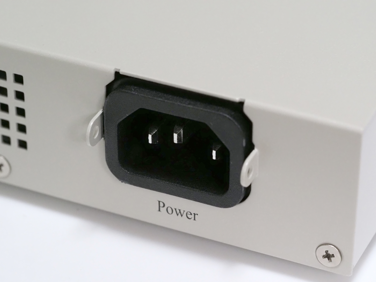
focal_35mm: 120
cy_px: 141
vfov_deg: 12.3
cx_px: 188
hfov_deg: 16.4
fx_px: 1303
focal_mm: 60
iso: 4000
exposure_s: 1/125
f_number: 5.6
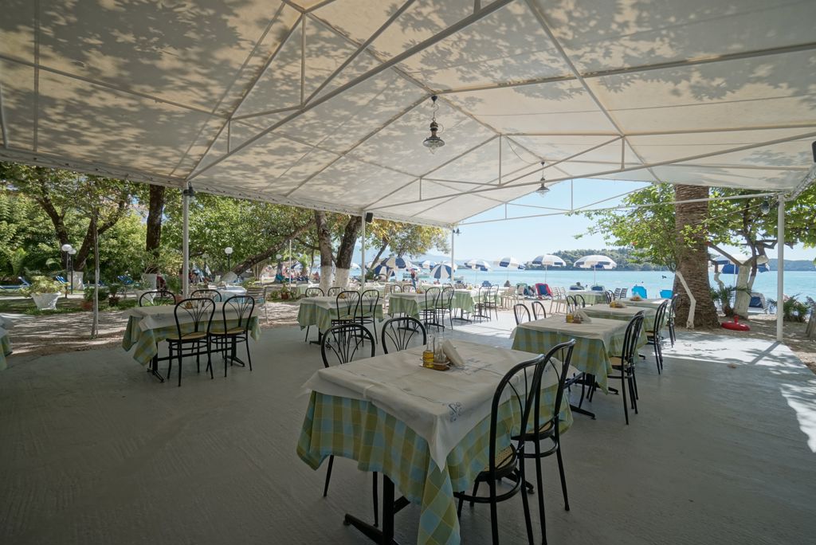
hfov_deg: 100.4
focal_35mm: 15
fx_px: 340
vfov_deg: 77.4
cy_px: 272
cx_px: 408
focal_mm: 10
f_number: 8
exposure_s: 1/320
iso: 400
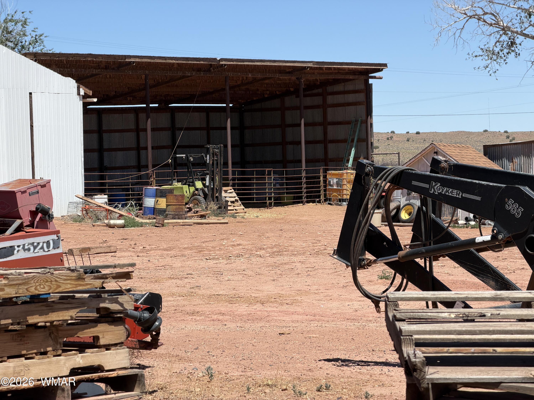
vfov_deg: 14.8
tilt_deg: -2.6
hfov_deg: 19.6
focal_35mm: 100
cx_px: 267
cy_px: 200
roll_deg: +2.5
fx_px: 1543
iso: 25
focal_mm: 16.89
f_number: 2.8
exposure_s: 1/638
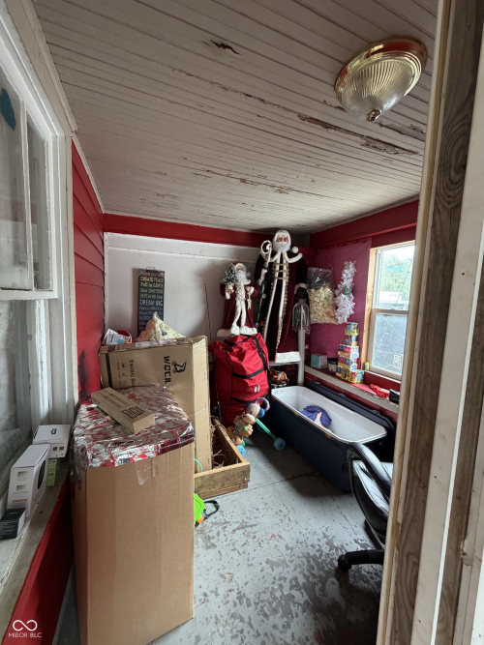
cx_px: 242
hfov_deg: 85.7
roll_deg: -3.7
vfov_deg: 102.1
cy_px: 322
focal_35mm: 14
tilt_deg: -6.4
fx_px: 261
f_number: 2.2
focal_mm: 2.22
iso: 320
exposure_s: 1/96
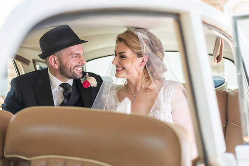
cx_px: 124
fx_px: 346
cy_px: 83
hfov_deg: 39.6
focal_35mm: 50
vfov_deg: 27.0
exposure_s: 1/3200
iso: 160
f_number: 1.8
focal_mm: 50
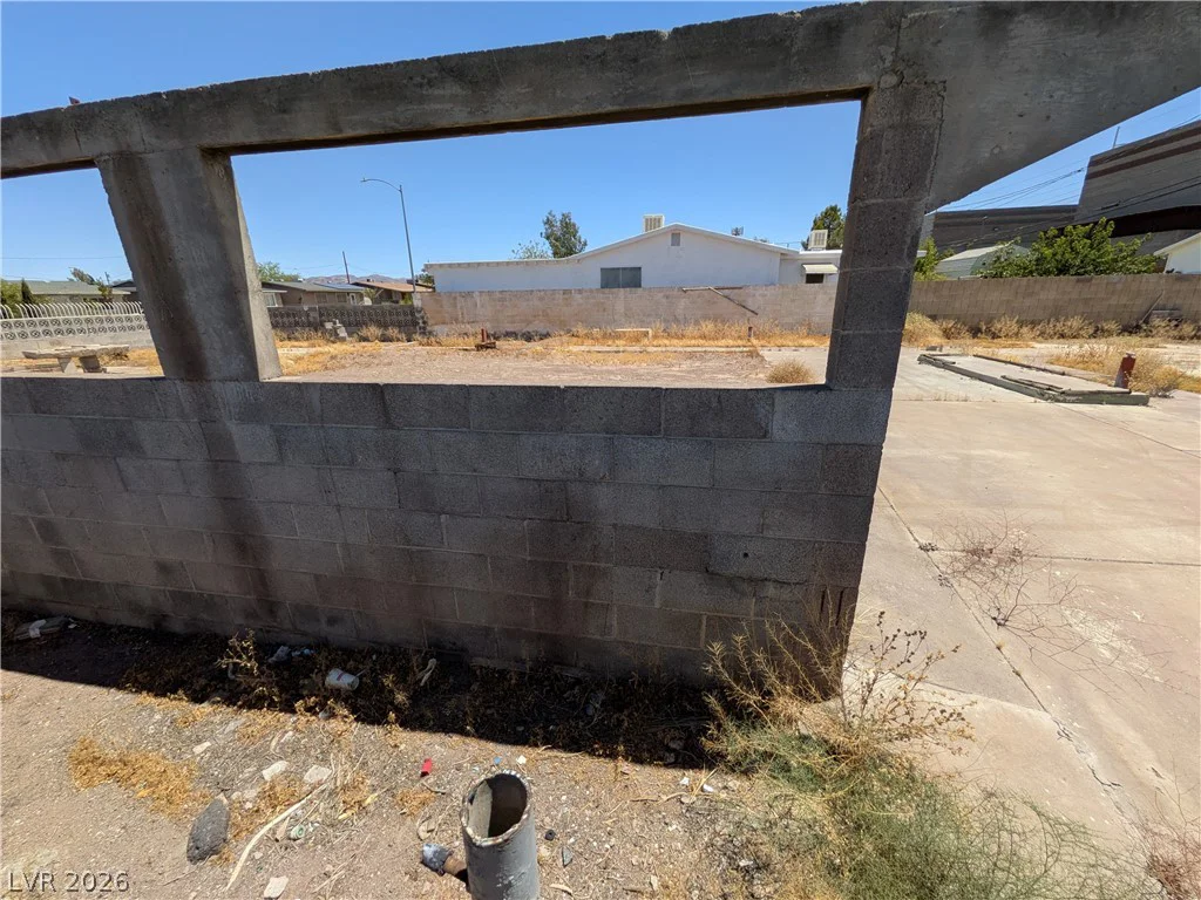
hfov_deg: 102.1
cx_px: 600
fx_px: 486
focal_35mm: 14
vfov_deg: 85.7
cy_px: 450
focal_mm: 1.85
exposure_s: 1/1751
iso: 47
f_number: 2.2
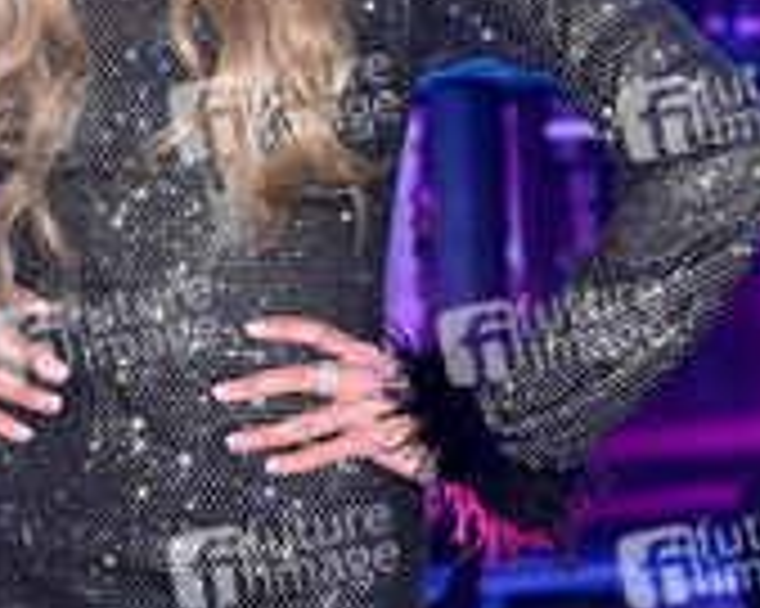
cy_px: -5
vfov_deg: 11.3
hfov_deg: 14.2
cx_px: 164
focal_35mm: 135
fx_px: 3035
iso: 640
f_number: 4.5
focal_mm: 54
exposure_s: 1/200
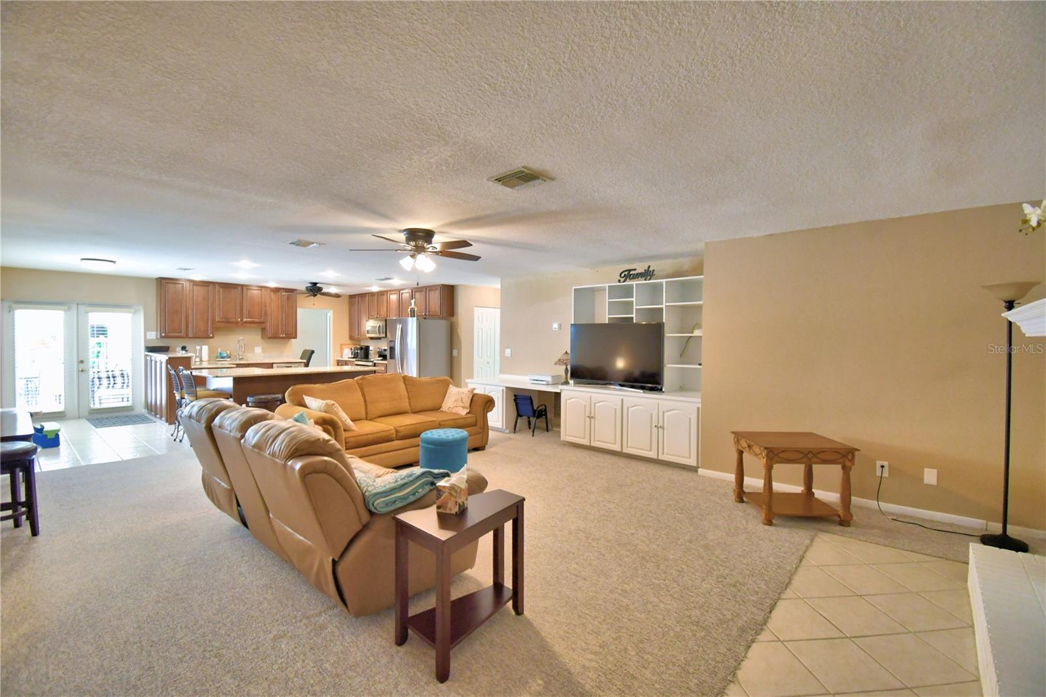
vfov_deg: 77.3
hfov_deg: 100.4
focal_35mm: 15
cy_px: 348
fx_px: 436
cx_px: 523
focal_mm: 10
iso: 900
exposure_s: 1/30
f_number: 4.5
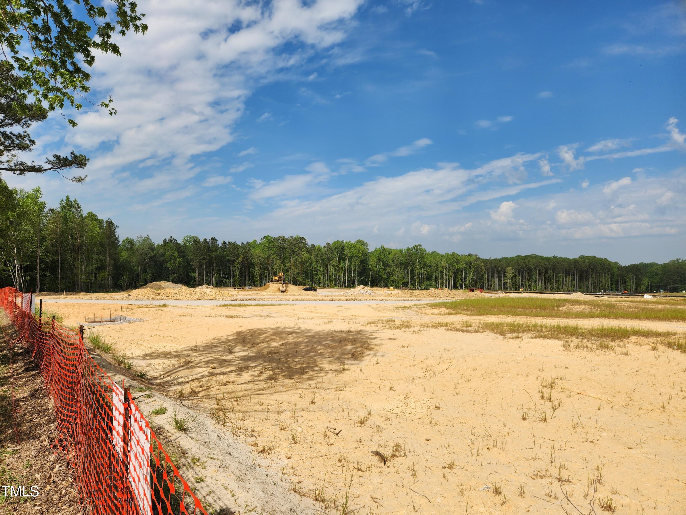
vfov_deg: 58.9
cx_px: 343
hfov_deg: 73.9
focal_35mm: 23
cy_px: 258
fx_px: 456
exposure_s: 1/2531
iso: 20
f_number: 1.8
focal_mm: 5.4
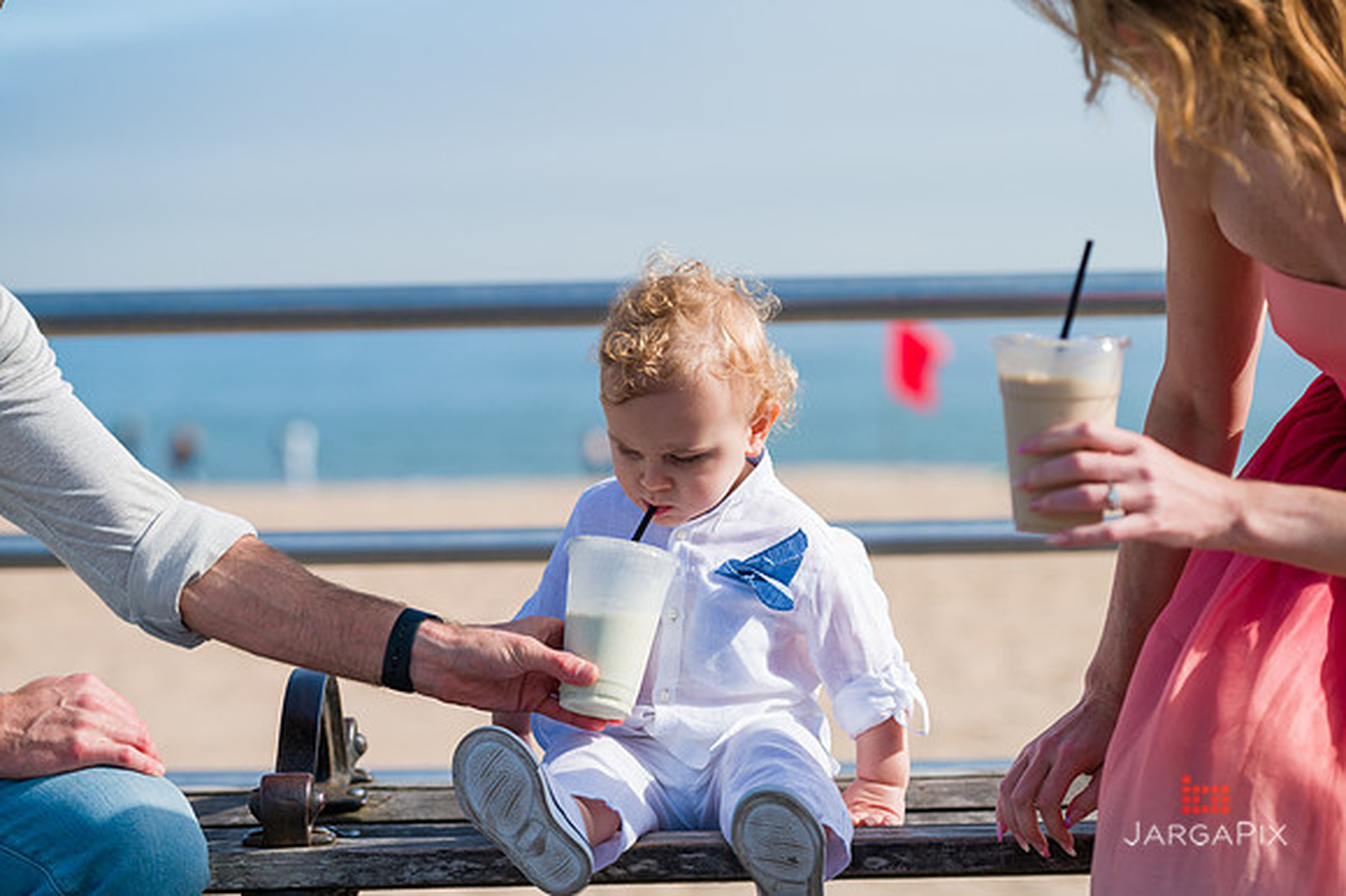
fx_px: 4110
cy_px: 448
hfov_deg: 18.6
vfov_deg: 12.4
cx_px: 673
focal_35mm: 110
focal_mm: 110
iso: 200
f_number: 4
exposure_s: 1/2500
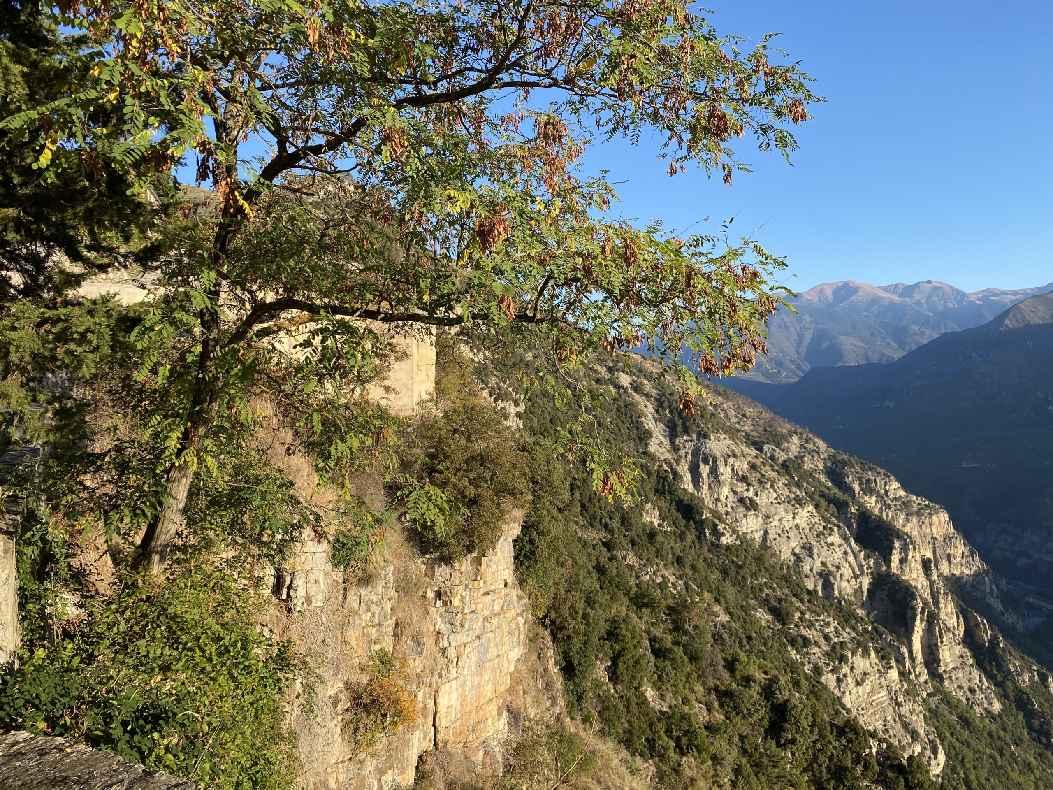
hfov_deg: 67.3
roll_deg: +1.4
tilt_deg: -1.4
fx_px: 791
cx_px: 526
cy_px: 395
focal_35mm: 26
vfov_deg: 53.1
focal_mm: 4.25
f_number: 1.8
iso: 32
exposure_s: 1/1287
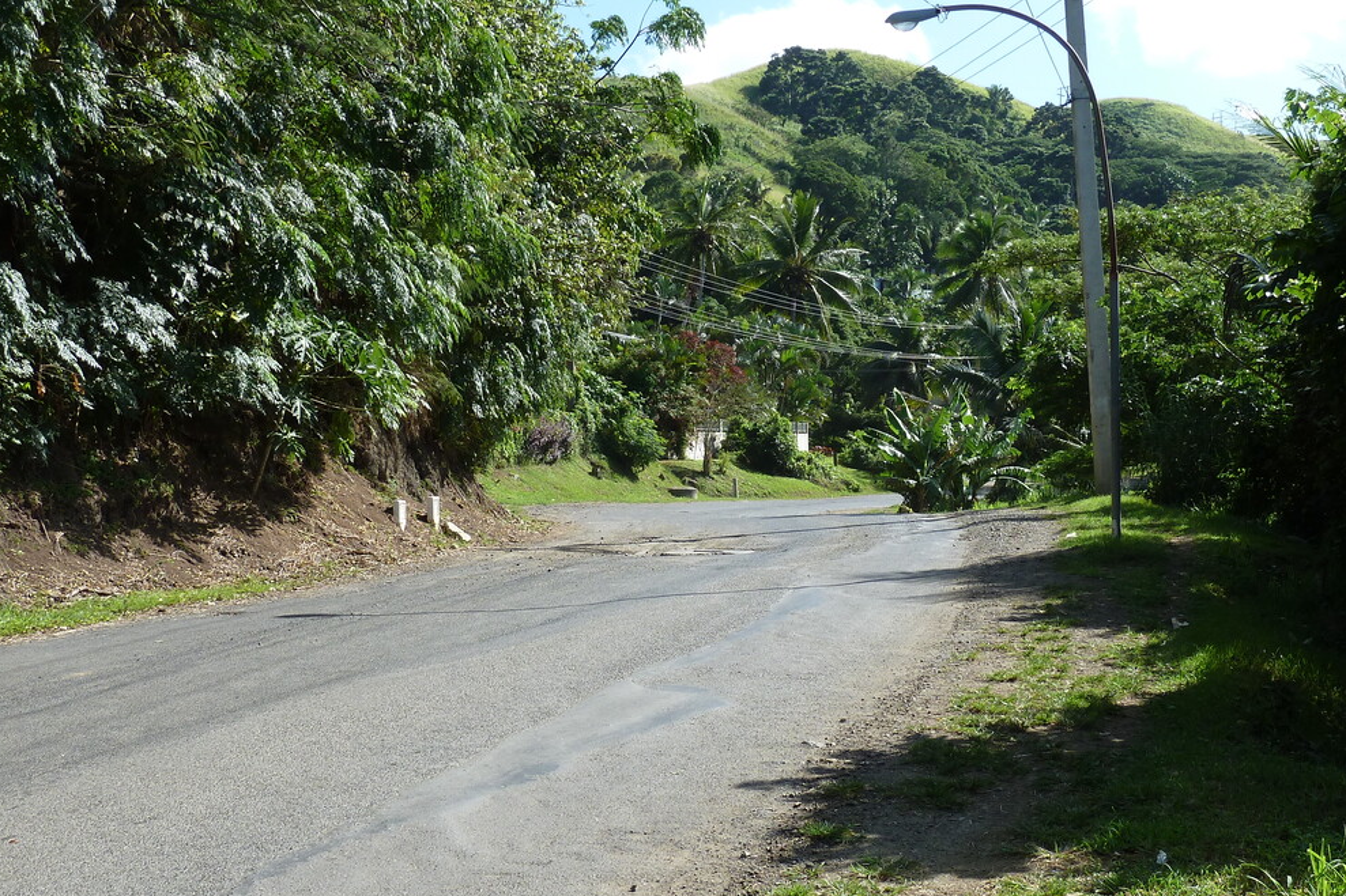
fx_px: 1981
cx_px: 751
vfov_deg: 25.5
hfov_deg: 37.5
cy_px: 427
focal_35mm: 53
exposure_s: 1/320
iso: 80
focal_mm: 6.9
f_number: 4
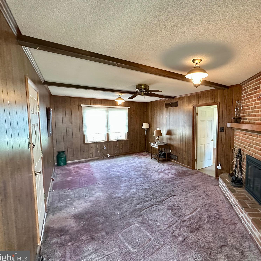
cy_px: 131
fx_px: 145
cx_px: 165
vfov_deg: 84.0
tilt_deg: -5.6
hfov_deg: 82.1
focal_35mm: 17
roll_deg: -0.1
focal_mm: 2.22
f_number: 2.2
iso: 800
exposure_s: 1/40
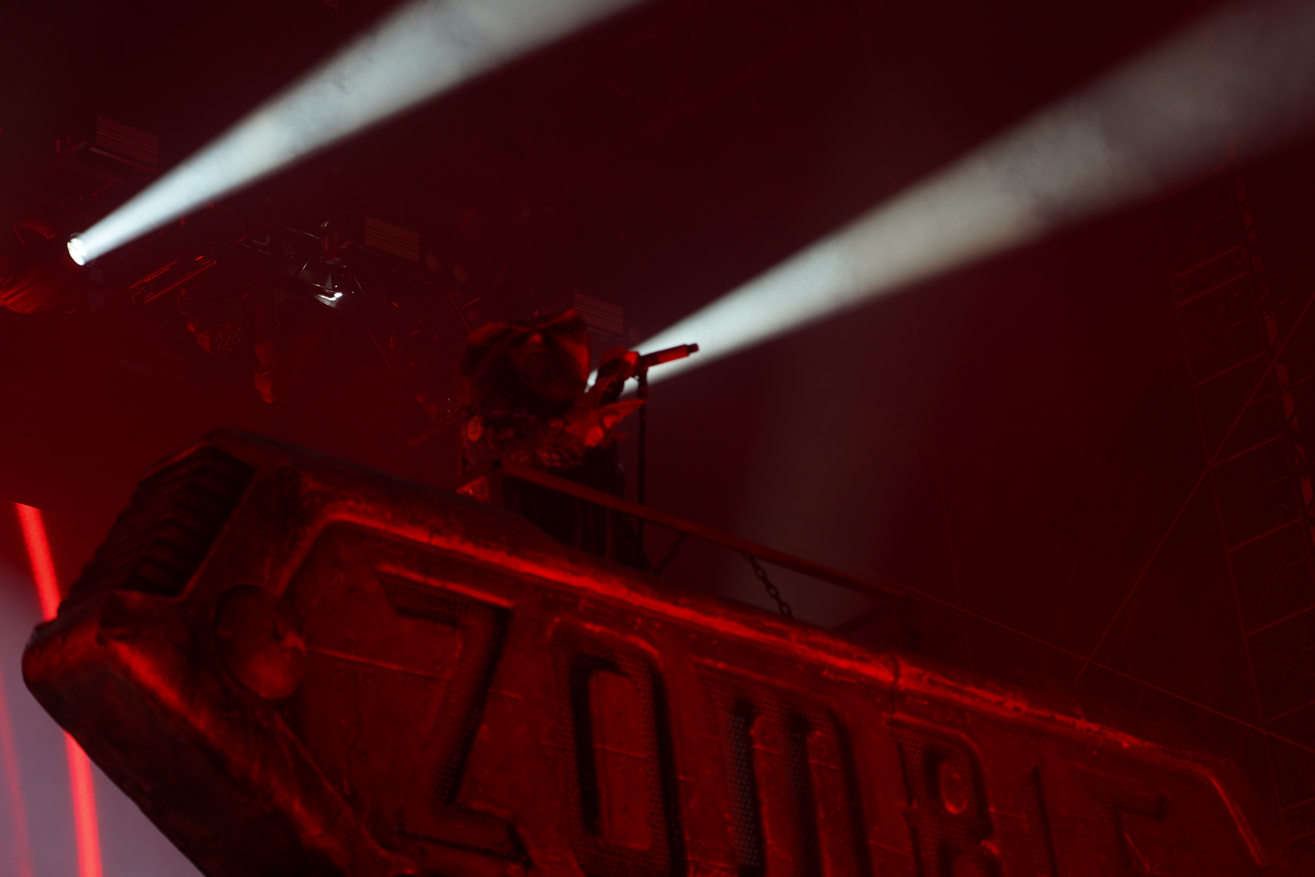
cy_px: 438
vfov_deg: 13.0
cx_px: 658
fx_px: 3835
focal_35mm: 105
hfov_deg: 19.5
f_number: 4
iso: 800
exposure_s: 1/125
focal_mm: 105
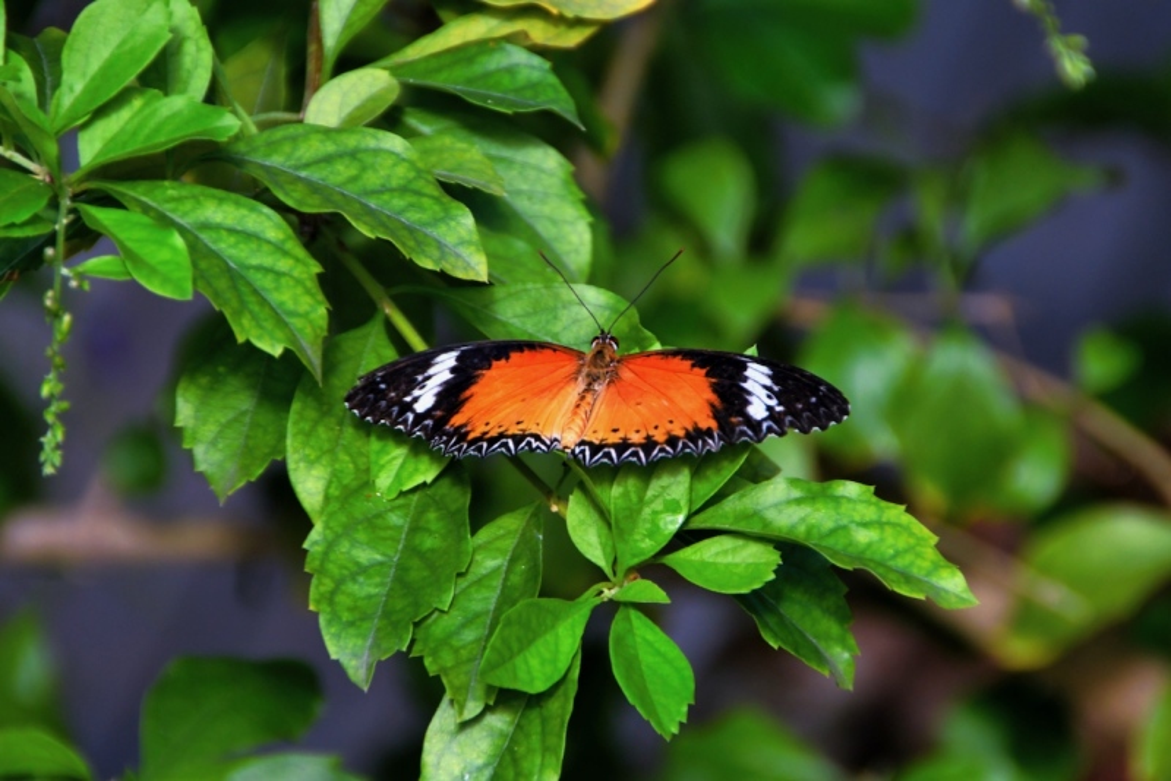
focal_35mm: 375
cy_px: 390
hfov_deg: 5.5
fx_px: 12202
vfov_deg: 3.7
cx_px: 586
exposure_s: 1/250
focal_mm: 250
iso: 800
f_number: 6.3
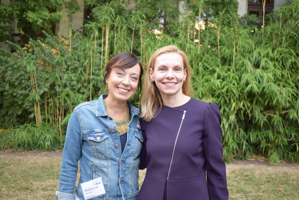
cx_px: 150
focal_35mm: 45
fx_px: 374
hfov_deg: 43.6
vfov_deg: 29.9
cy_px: 100
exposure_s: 1/100
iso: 400
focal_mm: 30
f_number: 5
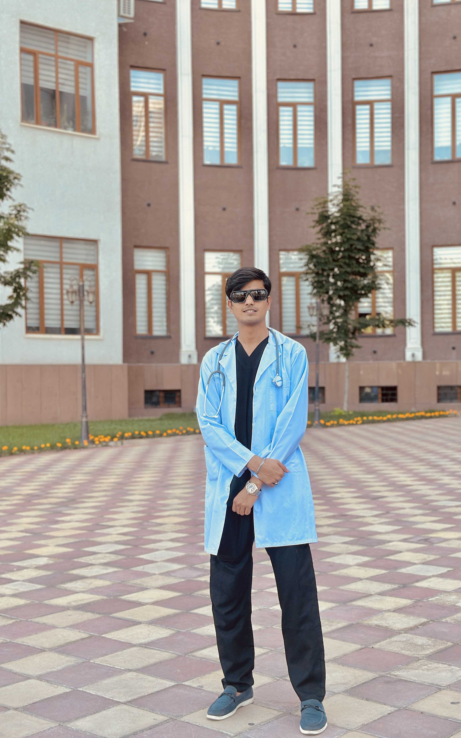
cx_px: 272
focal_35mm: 51
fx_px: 1025
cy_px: 369
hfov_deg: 25.3
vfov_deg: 39.6
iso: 80
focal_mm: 6.86
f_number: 1.78
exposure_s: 1/797
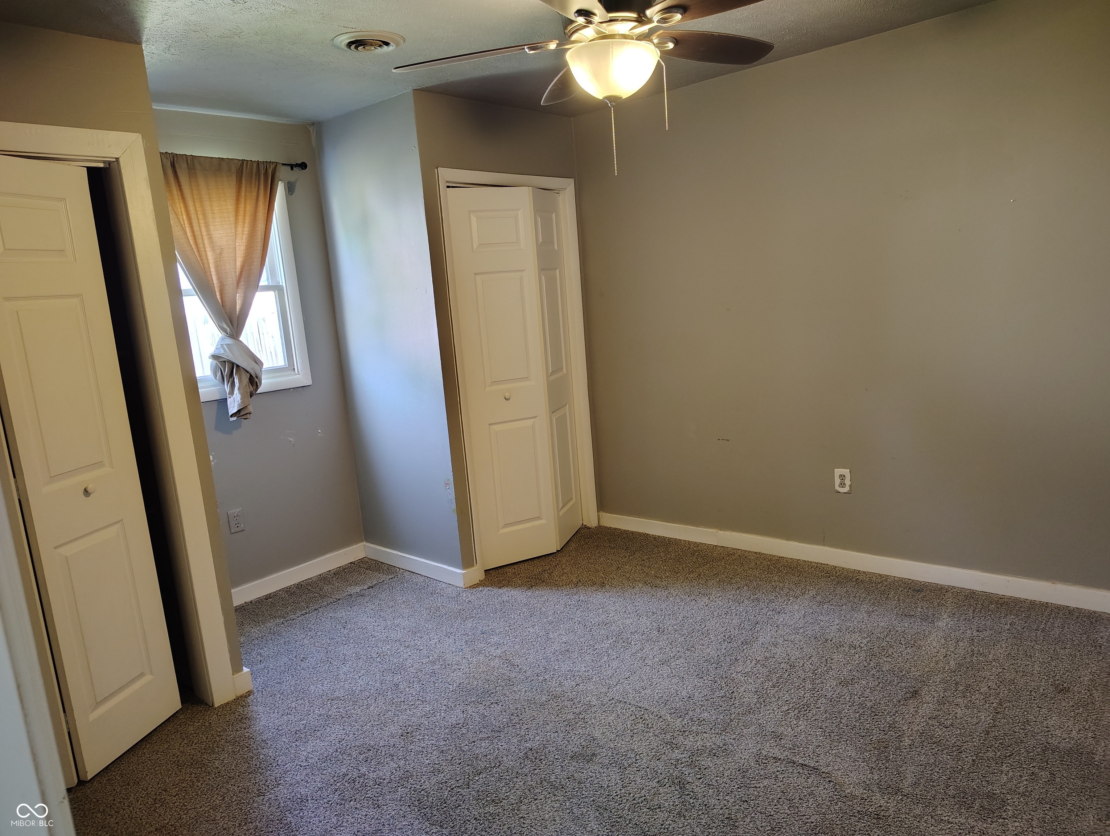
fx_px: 771
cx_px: 555
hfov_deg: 71.5
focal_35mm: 24
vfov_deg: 56.9
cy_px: 418
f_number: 1.8
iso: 1472
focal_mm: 5.56
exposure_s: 1/40
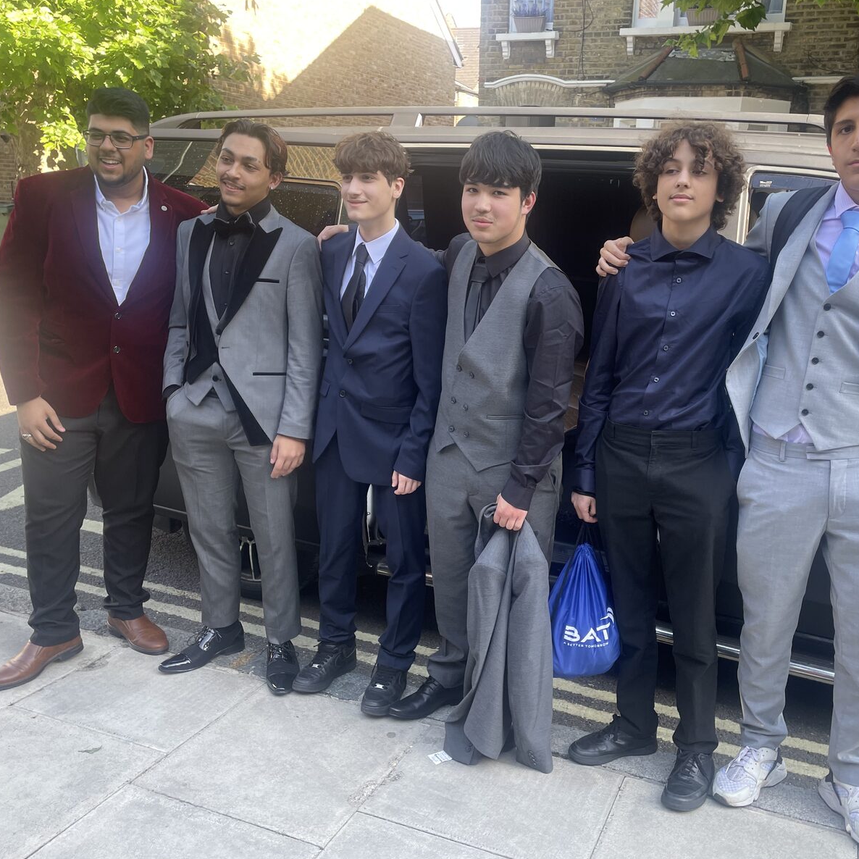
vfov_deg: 52.5
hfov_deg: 52.4
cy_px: 431
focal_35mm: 31
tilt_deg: -15.7
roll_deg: -2.5
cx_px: 482
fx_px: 870
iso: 32
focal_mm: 4.2
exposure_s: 1/121
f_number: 1.6
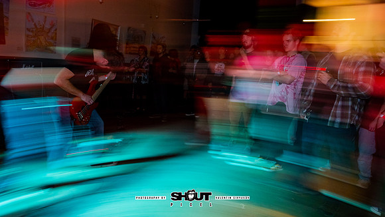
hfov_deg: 85.6
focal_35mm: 20
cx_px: 188
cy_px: 83
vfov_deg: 54.5
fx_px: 208
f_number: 2.8
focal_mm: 14
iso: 640
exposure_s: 1/15
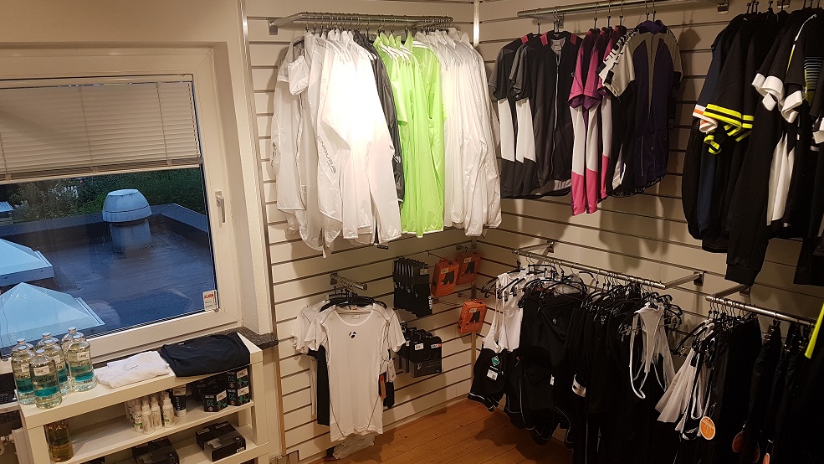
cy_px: 266
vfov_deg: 40.1
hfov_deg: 66.1
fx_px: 634
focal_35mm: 29
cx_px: 408
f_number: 1.7
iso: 64
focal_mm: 4.2
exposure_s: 1/100
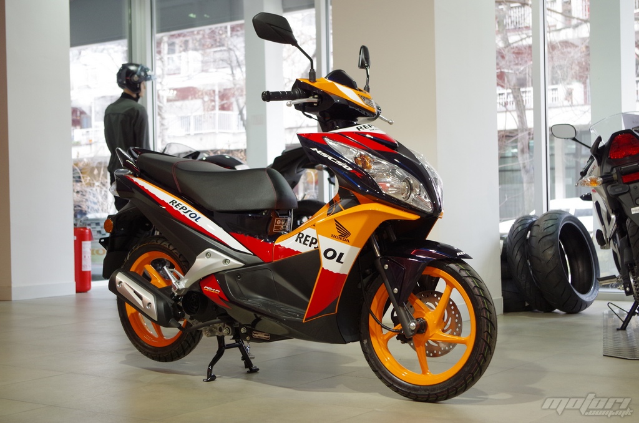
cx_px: 320
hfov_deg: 35.1
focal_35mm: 57
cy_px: 212
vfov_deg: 23.7
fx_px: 1010
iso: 800
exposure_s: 1/50
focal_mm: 37.5
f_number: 4.5
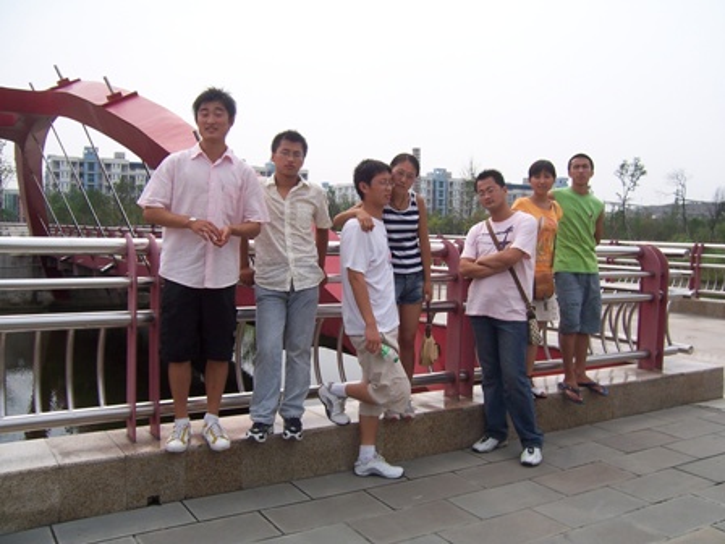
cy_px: 272
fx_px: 691
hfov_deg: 55.4
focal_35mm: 33
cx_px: 362
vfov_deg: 42.9
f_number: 4
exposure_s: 1/750
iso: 80
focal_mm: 5.5
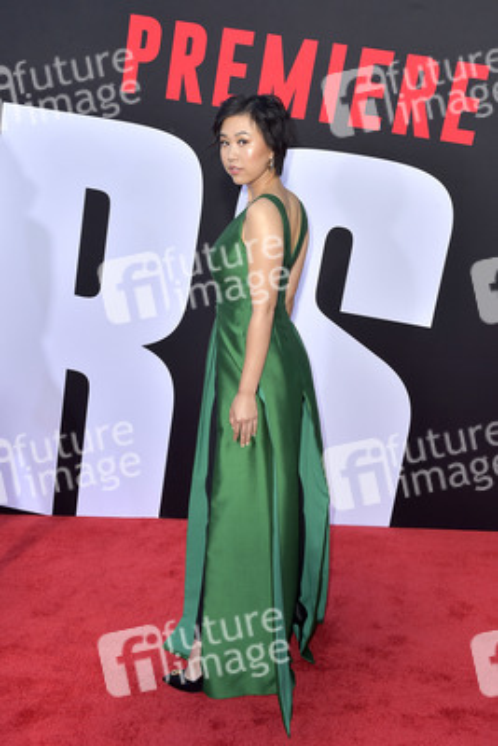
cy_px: 373
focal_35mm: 35
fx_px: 726
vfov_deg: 54.4
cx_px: 249
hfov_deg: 37.9
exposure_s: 1/250
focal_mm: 35
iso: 320
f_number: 6.3
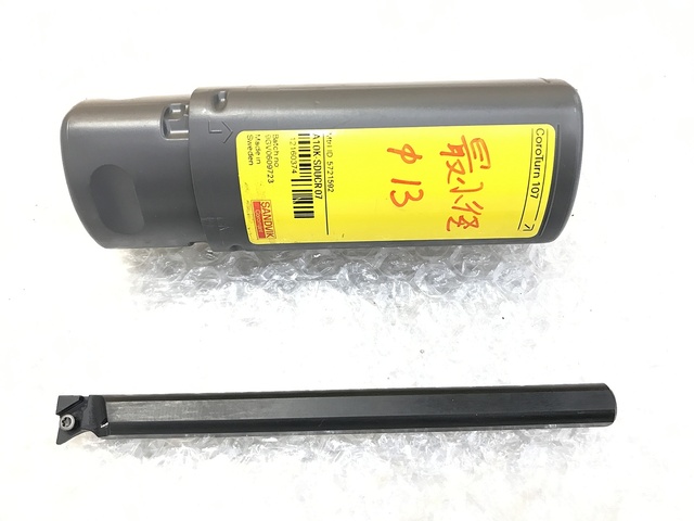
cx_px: 347
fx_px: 561
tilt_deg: -56.8
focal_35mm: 28
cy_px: 260
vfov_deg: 49.7
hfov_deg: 63.4
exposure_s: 1/17
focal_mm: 3.99
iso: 40
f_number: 1.8
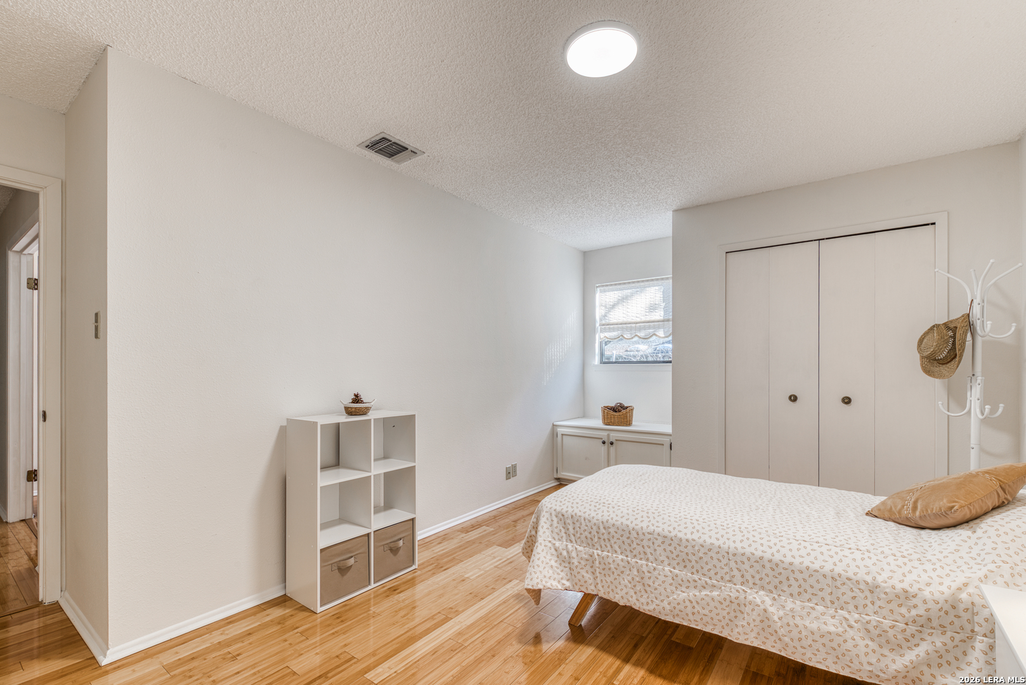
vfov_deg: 77.4
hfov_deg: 100.4
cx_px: 513
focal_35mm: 15
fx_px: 428
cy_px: 342
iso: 100
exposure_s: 1/13
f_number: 9
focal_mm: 15
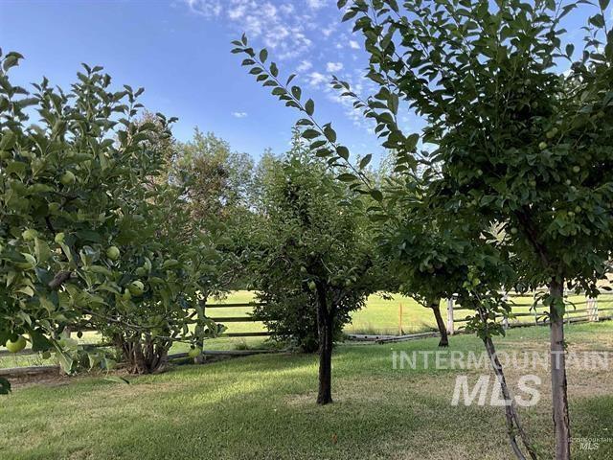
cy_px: 230
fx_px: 514
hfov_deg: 61.7
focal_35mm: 29
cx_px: 306
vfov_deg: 48.2
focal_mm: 3
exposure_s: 1/302
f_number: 1.8
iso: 25
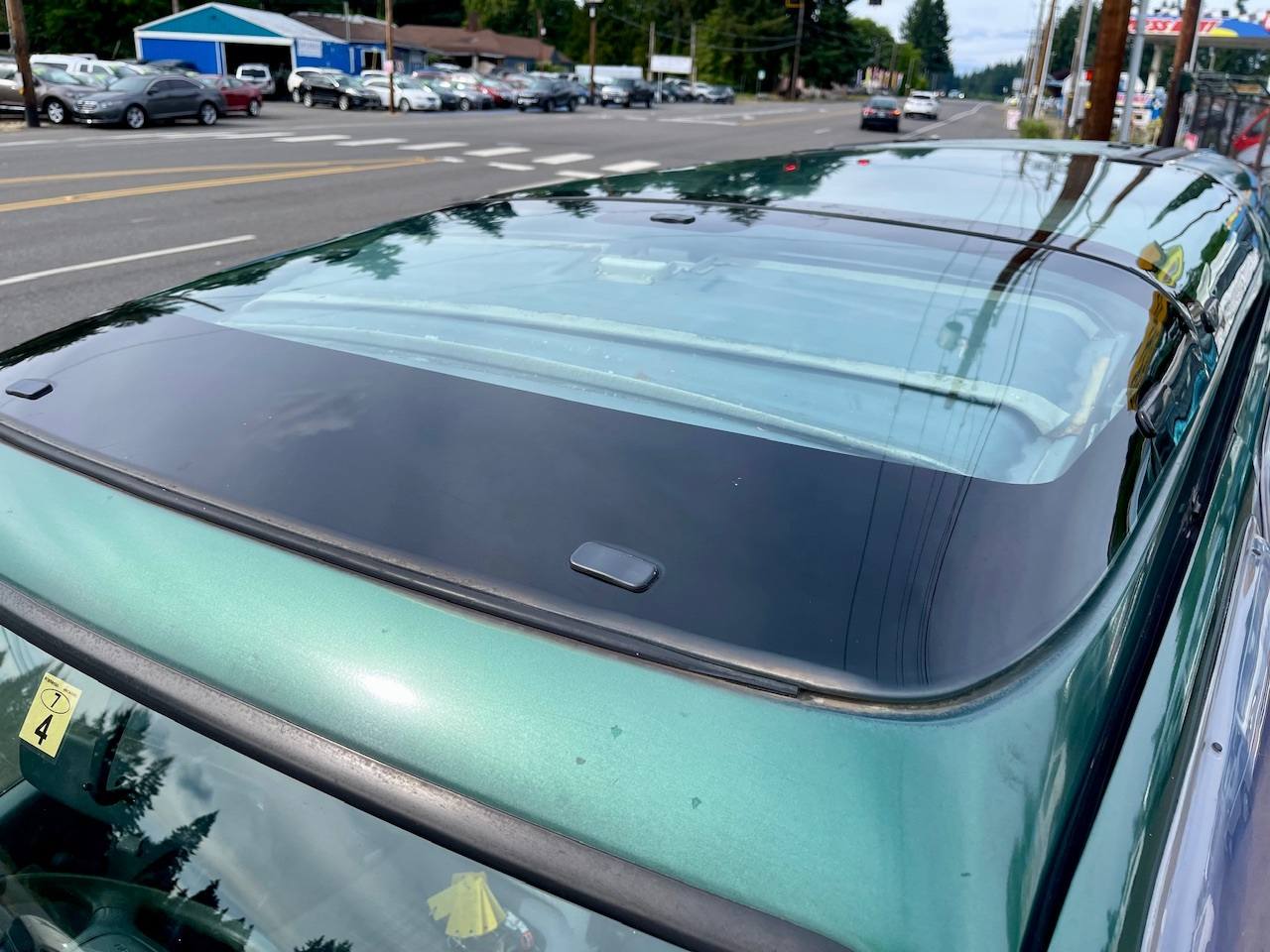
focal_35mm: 25
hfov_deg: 69.4
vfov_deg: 54.9
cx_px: 635
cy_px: 476
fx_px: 917
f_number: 1.6
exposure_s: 1/2012
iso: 32
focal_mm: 5.1
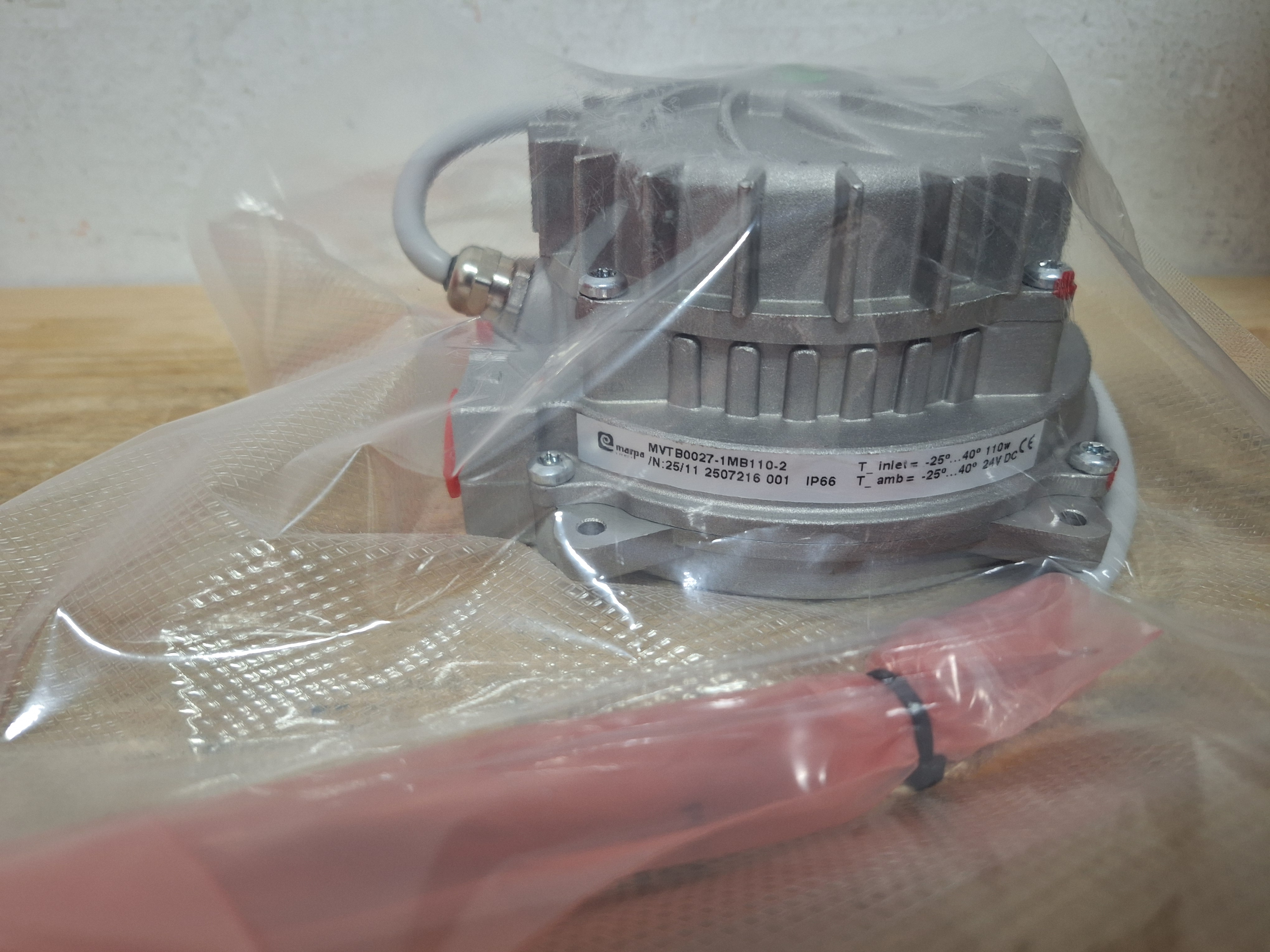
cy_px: 476
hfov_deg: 73.9
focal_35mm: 23
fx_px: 844
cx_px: 635
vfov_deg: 58.9
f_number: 1.8
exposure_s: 1/33
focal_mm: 5.54
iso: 320
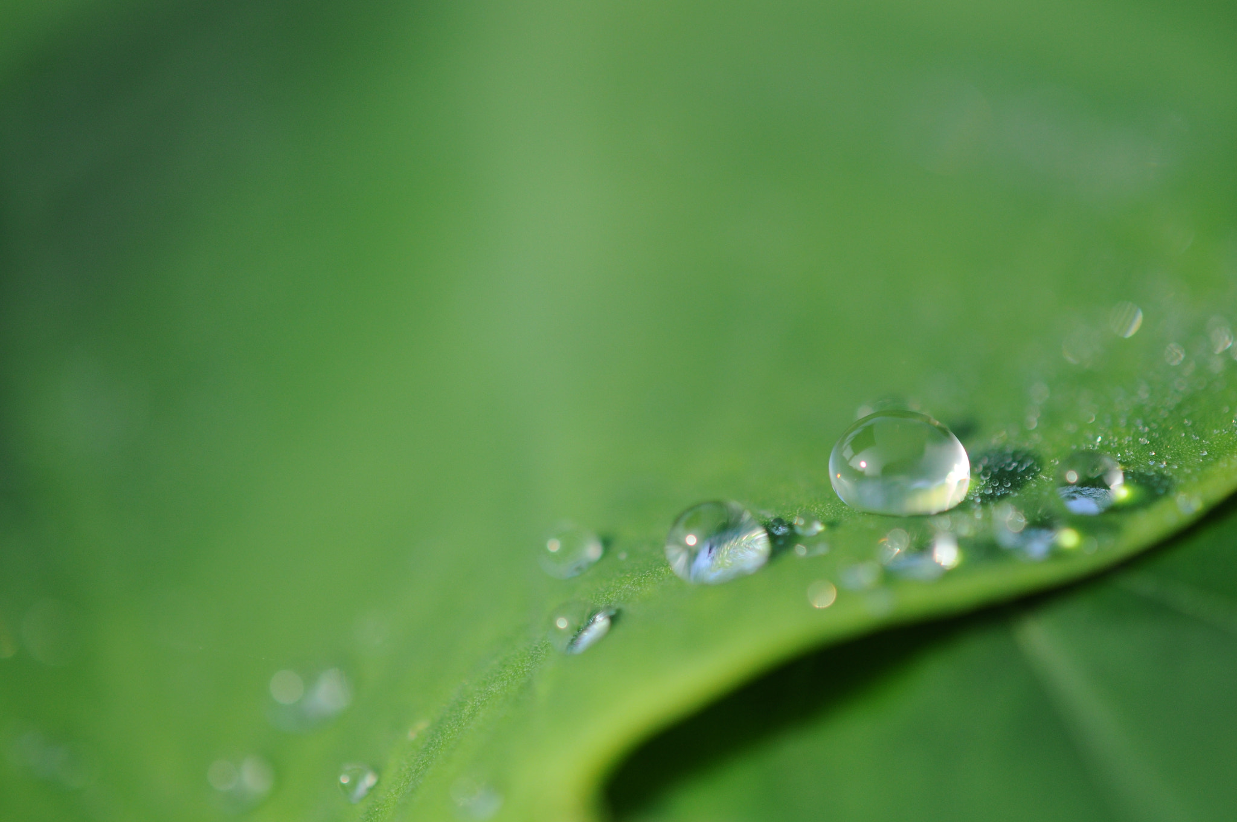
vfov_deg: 22.6
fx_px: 2059
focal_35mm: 60
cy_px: 411
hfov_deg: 33.4
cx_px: 618
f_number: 3.5
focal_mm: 40
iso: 400
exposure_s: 1/3200
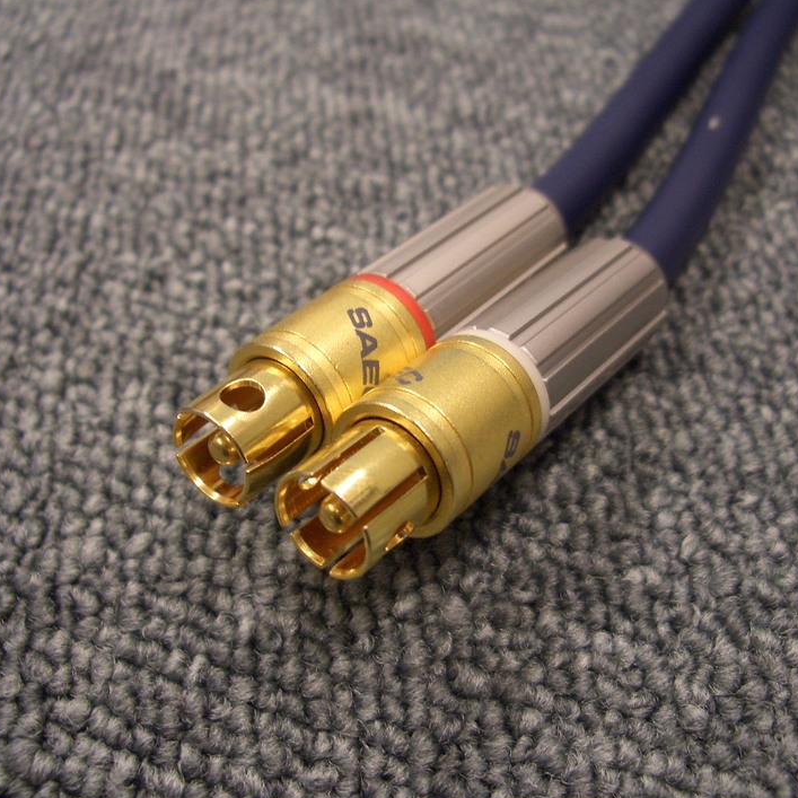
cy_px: 403
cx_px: 422
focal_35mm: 42
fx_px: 1095
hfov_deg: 40.0
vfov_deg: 40.0
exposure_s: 1/25
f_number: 2.6
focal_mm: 5.8
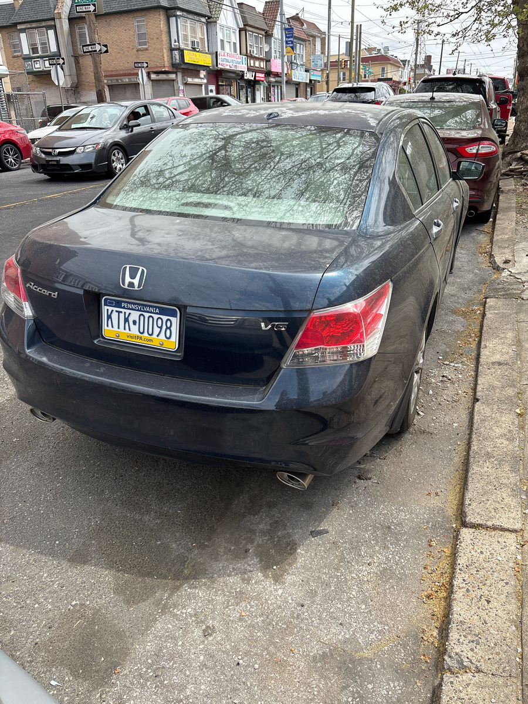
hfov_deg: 53.1
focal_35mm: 26
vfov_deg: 67.3
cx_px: 264
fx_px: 529
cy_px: 352
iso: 50
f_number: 1.6
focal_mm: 5.96
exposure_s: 1/1550
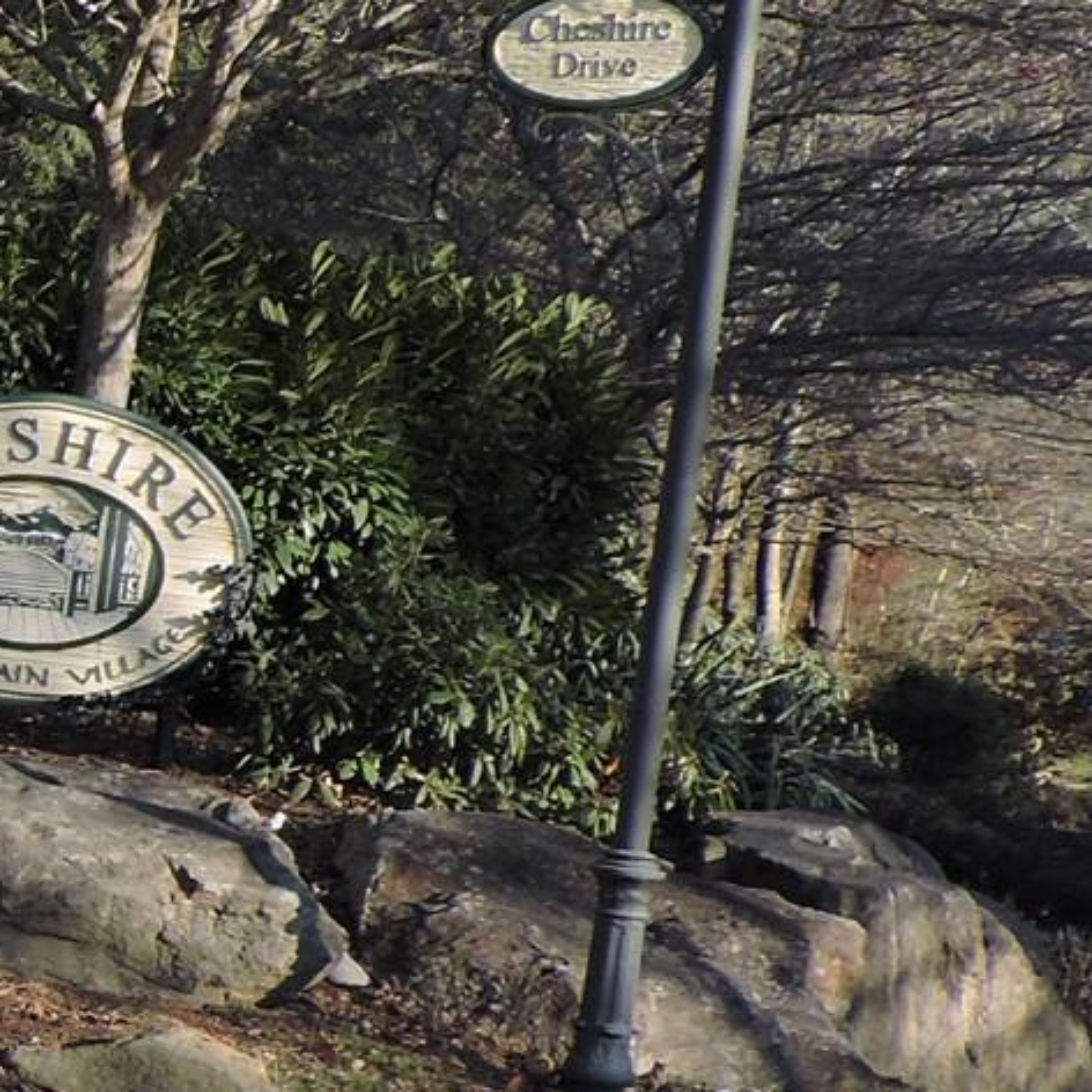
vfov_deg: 18.7
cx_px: -1108
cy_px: 865
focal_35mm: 92
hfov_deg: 15.2
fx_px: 3284
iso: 100
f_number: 3
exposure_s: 1/400
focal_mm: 4.3
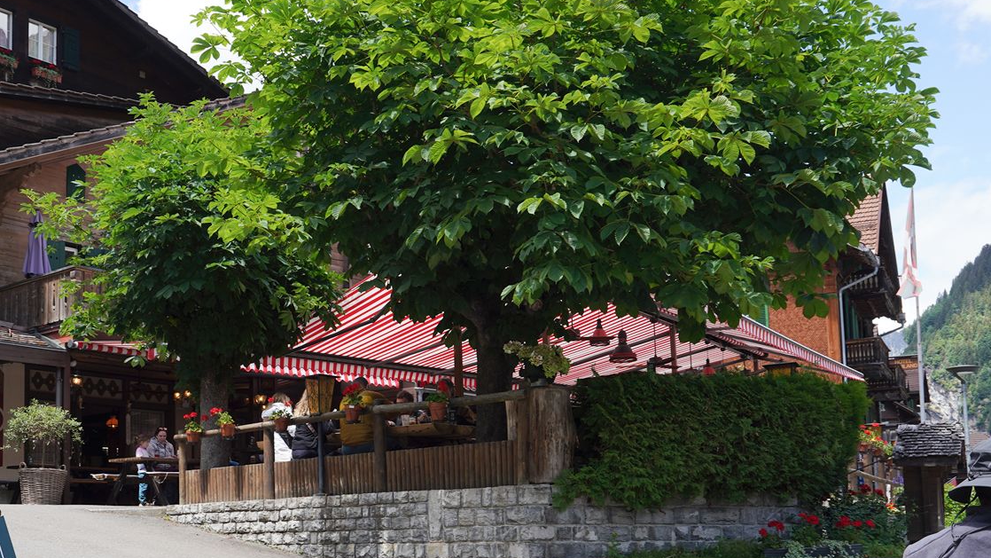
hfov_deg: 44.3
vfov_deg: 26.2
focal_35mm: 45
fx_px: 1183
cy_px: 422
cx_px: 276
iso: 100
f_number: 9
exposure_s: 1/100
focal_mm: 24
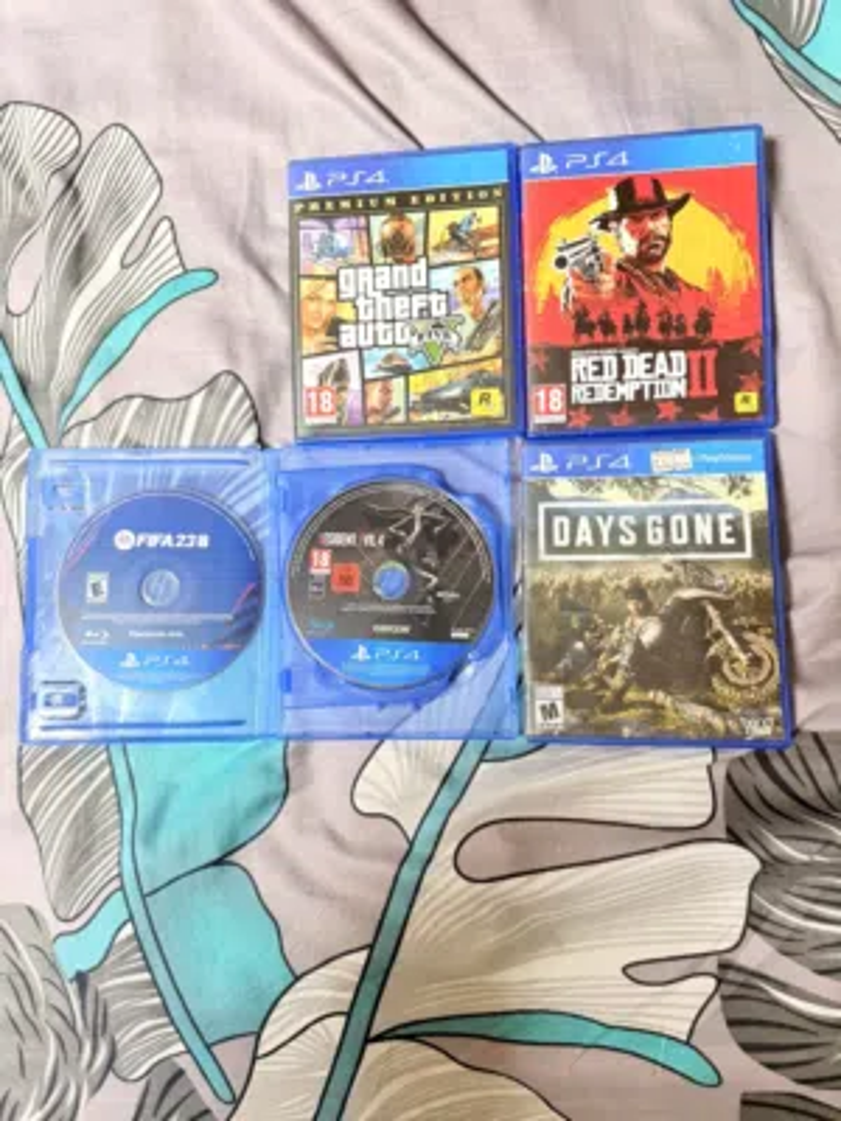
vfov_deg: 71.6
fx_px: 777
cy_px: 560
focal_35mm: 24
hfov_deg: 56.8
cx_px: 420
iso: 320
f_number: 1.78
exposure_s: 1/60
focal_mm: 6.76
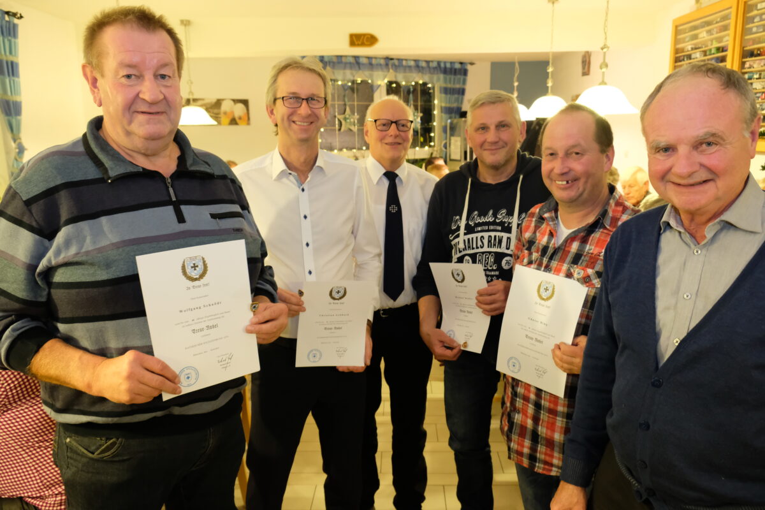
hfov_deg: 67.4
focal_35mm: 27
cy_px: 255
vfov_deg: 47.9
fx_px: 574
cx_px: 382
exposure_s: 1/17
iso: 3200
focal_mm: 18
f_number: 4
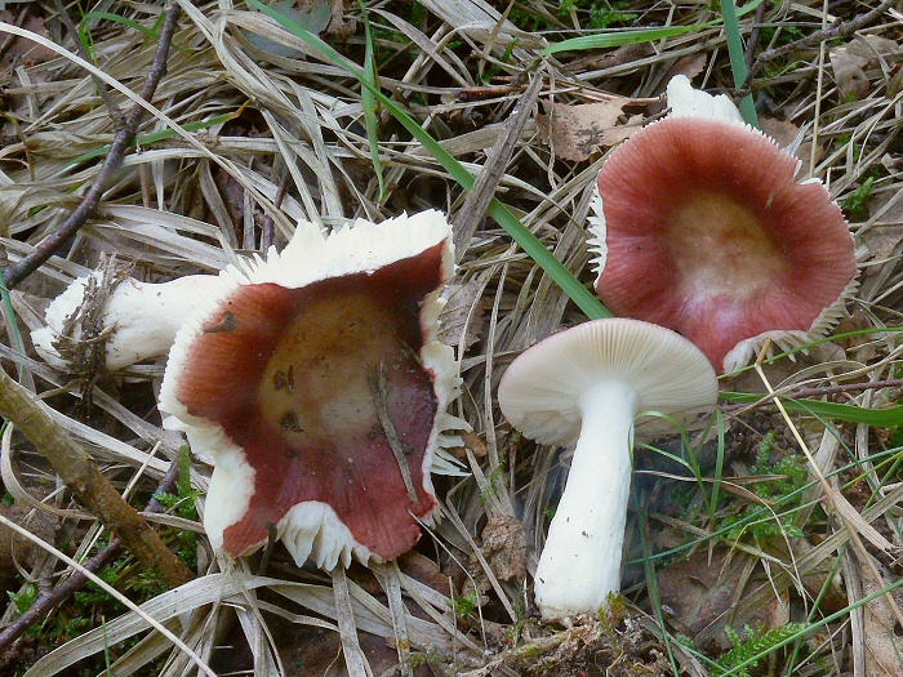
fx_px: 913
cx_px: 452
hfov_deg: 52.6
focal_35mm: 35
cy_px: 338
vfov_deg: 40.7
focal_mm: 7.4
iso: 100
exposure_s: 1/6
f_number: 11
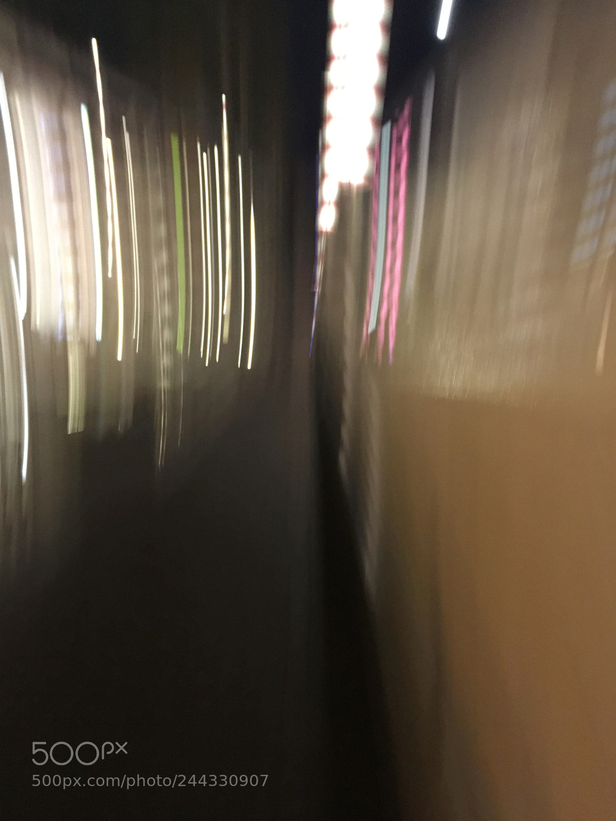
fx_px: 688
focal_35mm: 29
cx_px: 308
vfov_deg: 61.7
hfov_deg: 48.2
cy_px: 410
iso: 500
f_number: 2.2
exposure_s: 1/15
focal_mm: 4.15
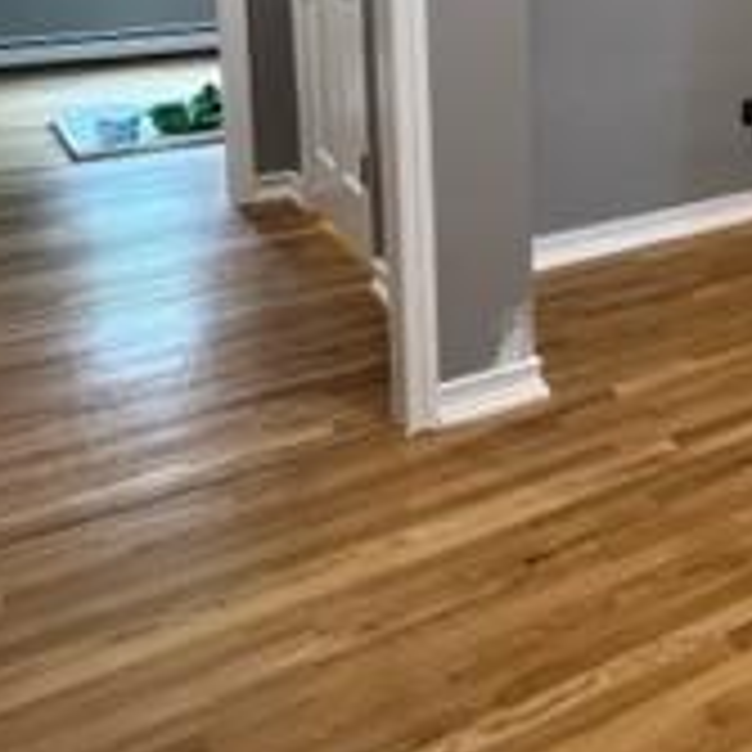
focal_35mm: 44
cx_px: 910
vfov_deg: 33.8
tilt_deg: -6.0
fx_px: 1081
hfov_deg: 31.8
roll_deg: +0.3
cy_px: -54
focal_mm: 1.57
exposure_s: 1/60
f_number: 1.8
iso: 160
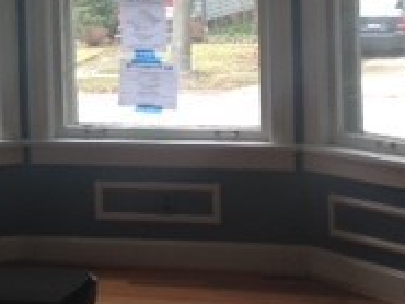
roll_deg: +0.0
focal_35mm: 114
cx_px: 50
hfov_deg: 17.0
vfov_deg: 12.9
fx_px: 1335
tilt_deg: -3.6
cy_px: 37
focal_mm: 4.12
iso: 50
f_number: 2.4
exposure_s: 1/126
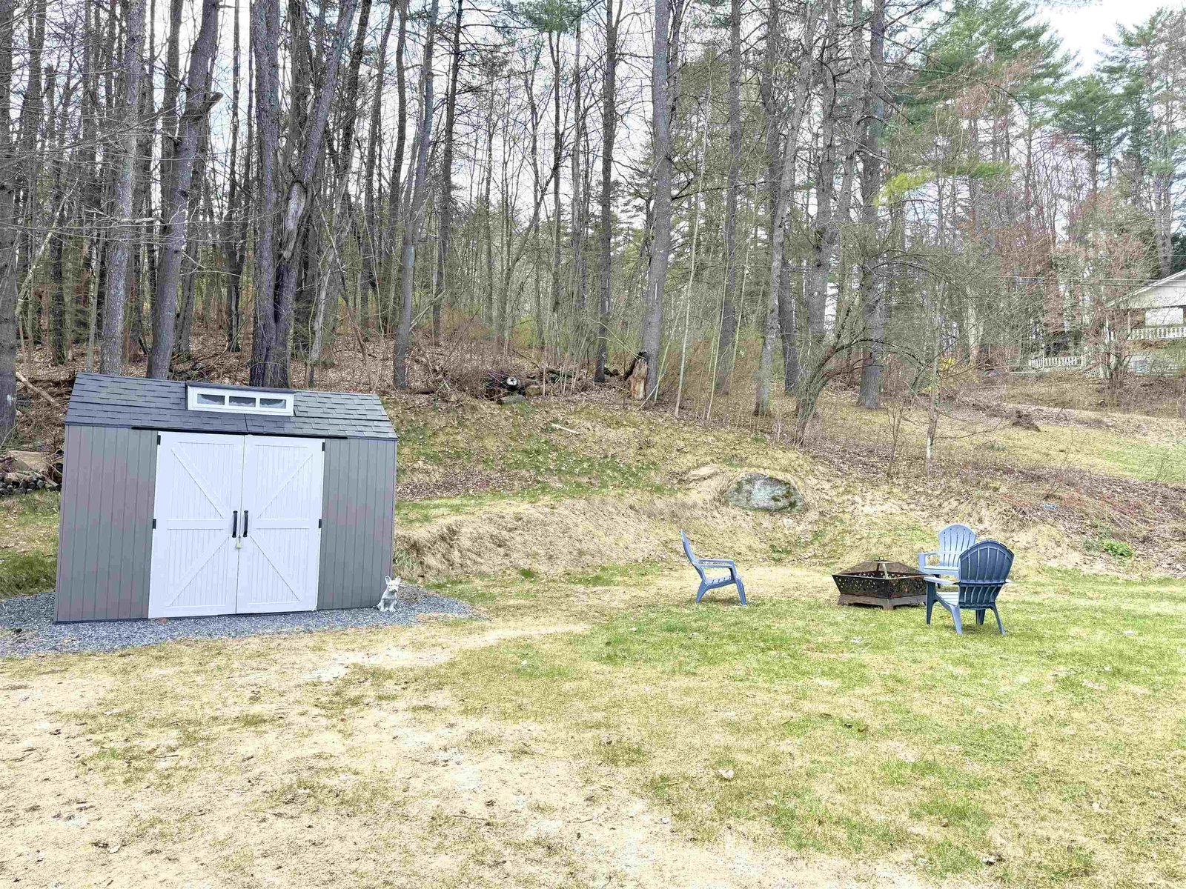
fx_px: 822
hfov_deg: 71.6
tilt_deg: +4.2
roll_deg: -1.0
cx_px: 593
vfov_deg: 56.8
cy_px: 444
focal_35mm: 24
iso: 80
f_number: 1.78
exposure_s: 1/831
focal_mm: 6.76
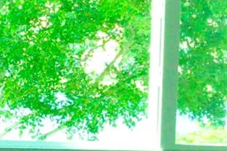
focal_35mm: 257
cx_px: 162
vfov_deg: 5.3
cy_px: 132
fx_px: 1618
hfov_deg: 8.0
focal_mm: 34
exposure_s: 1/40
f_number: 29
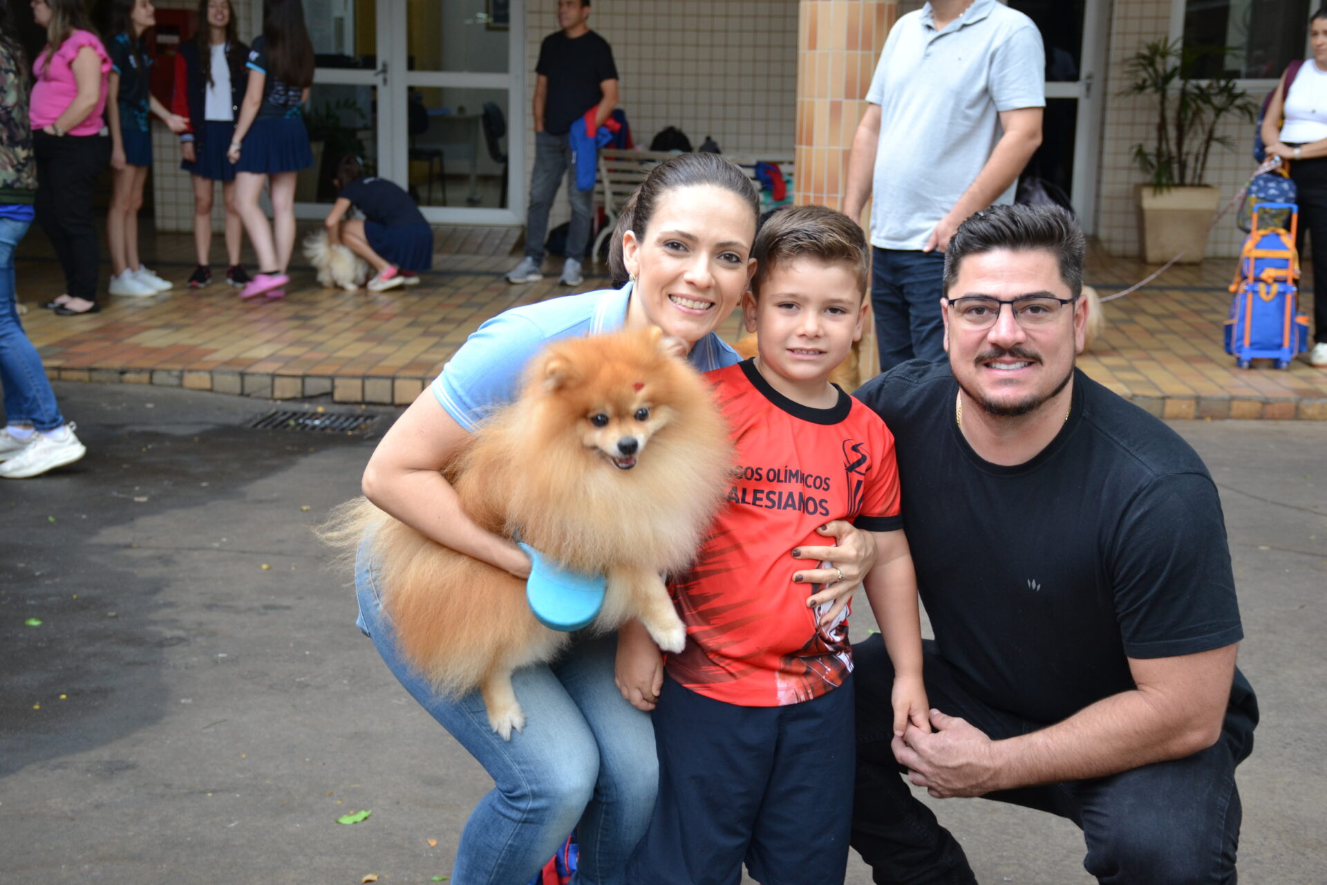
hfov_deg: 35.1
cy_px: 442
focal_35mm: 57
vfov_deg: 23.8
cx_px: 664
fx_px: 2101
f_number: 4.2
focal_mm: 38
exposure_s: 1/30
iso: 400
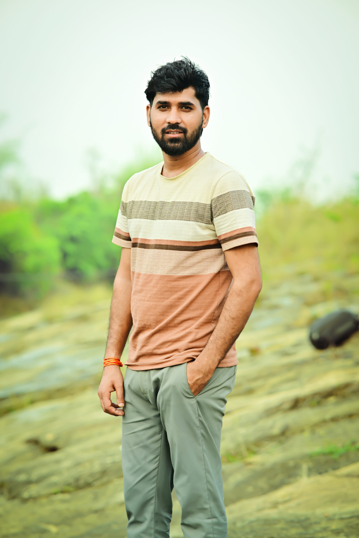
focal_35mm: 85
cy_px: 269
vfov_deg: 23.9
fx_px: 1271
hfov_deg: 16.1
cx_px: 180
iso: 100
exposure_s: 1/125
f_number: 2.8
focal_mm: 85
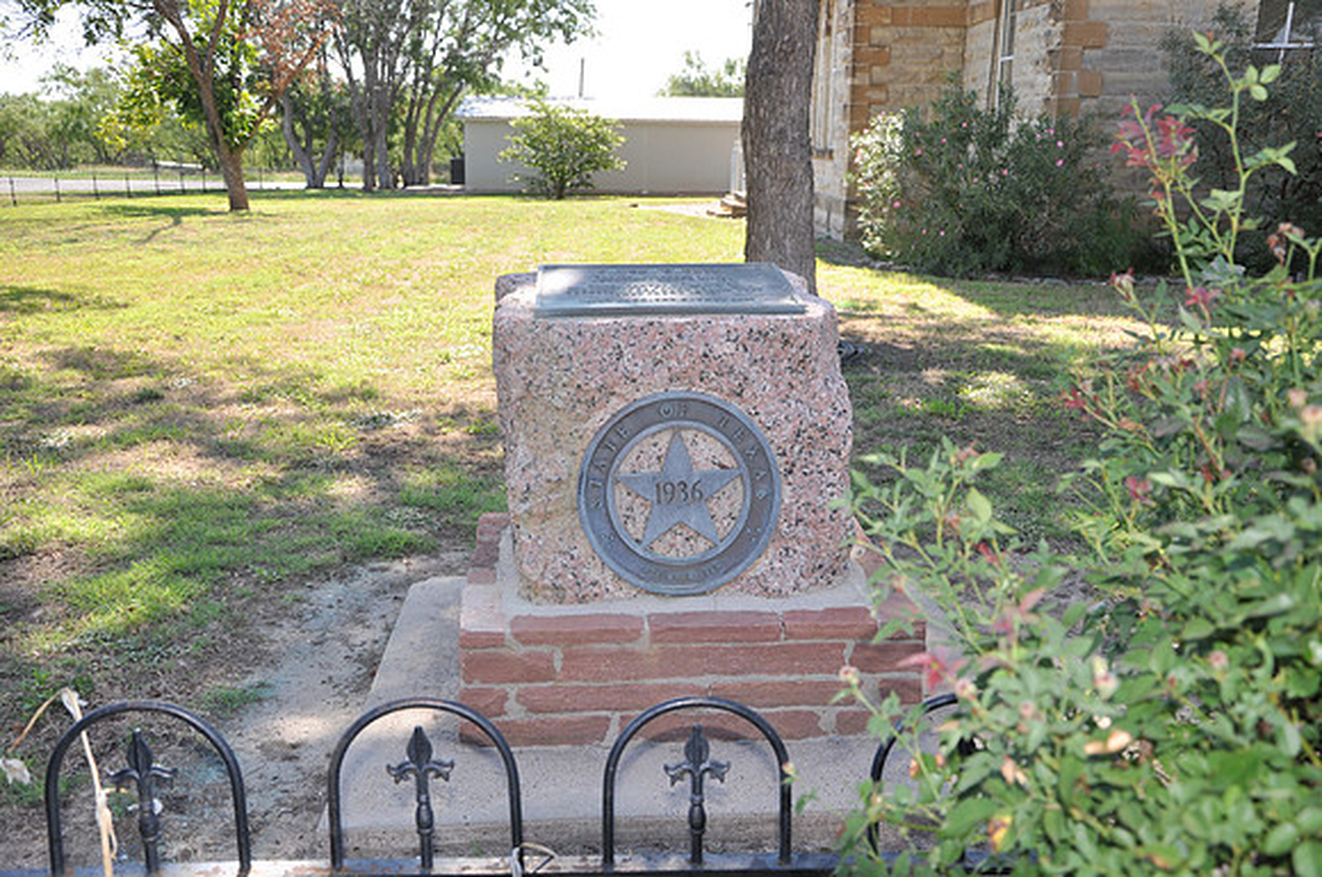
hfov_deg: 53.2
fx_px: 1320
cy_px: 438
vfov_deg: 36.8
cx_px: 661
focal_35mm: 36
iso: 200
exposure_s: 1/200
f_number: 5
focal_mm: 24
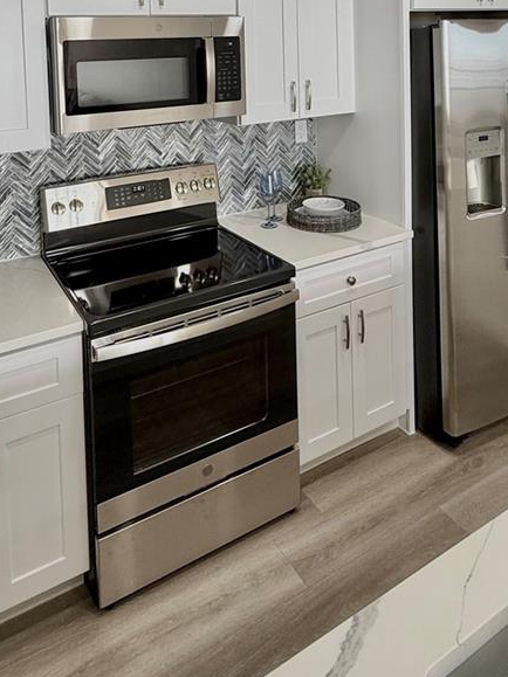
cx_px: 220
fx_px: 568
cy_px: 72
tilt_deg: -1.4
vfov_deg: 54.1
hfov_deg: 48.1
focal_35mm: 29
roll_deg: +1.1
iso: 80
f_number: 2.2
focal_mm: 2.22
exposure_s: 1/120
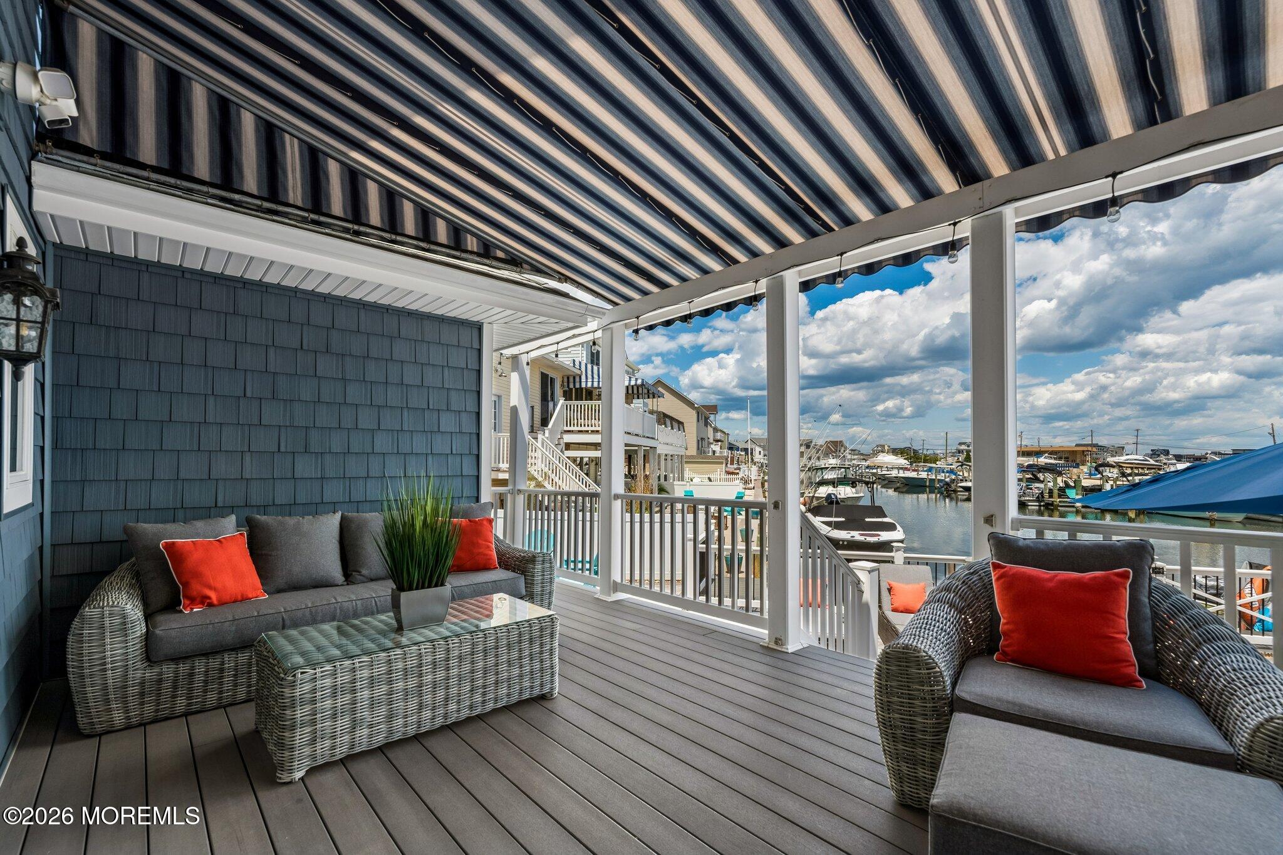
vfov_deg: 77.3
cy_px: 428
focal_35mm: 15
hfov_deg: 100.4
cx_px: 642
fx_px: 535
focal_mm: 15
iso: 250
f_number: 7.1
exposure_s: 1/320
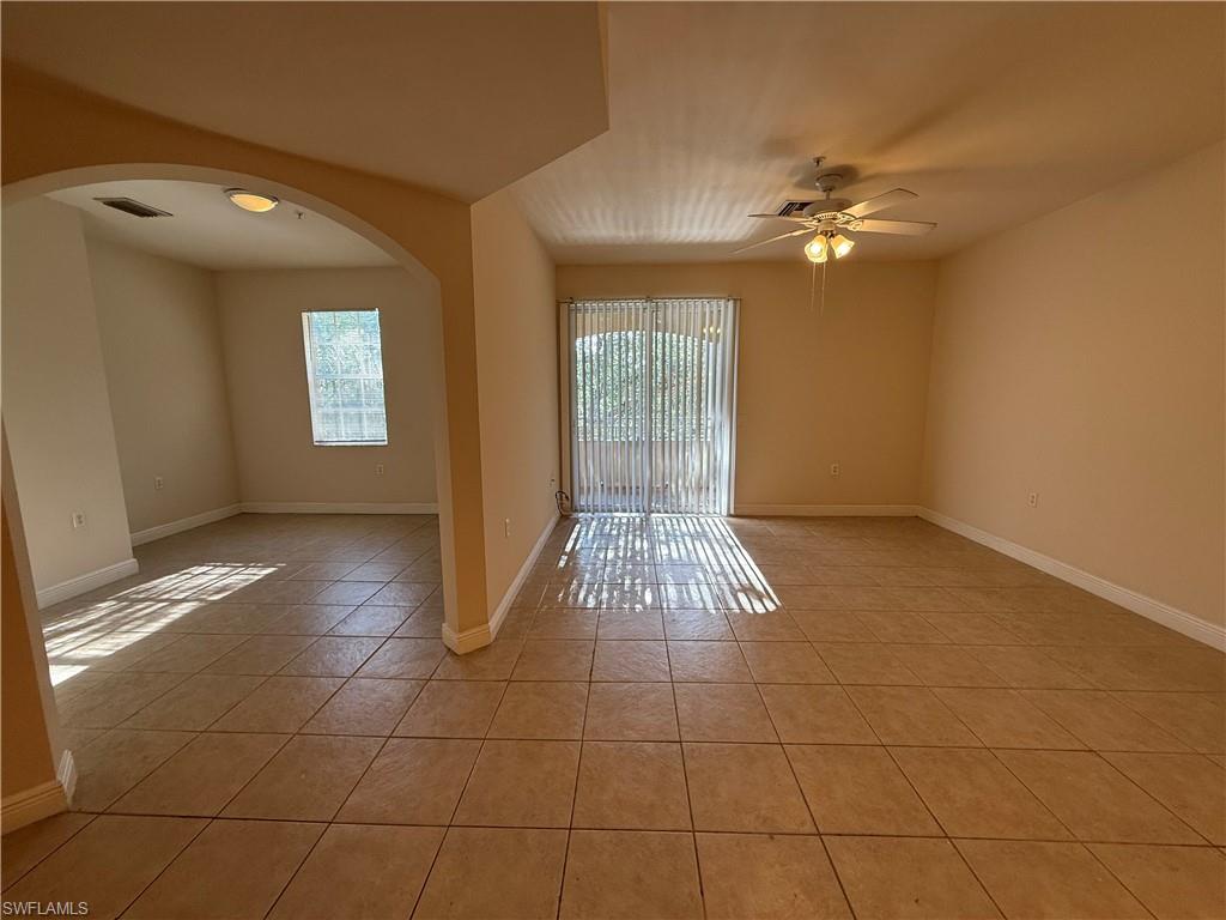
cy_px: 460
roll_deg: +0.1
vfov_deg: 85.7
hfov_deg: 102.1
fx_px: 496
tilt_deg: -8.3
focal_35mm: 14
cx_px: 613
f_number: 2.2
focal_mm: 2.22
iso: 100
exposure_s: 1/120
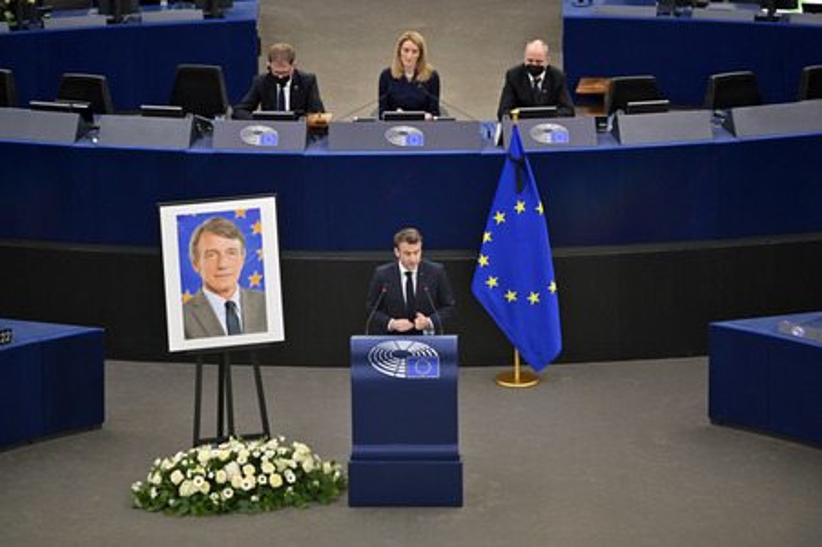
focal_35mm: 200
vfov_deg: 6.9
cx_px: 411
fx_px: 4563
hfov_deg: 10.3
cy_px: 274
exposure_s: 1/400
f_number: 2.8
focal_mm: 200
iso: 1250
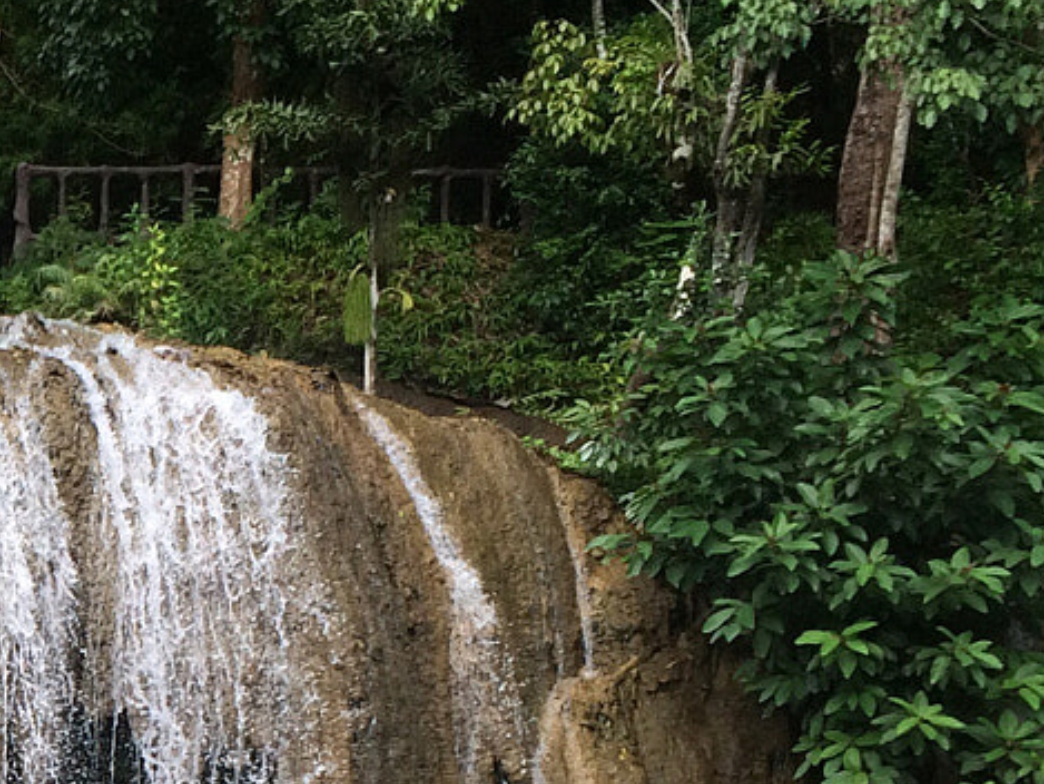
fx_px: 2987
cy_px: 808
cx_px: -423
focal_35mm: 99
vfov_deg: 14.7
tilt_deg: +0.8
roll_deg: -1.0
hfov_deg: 18.1
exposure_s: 1/672
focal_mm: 4.15
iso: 32
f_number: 2.2
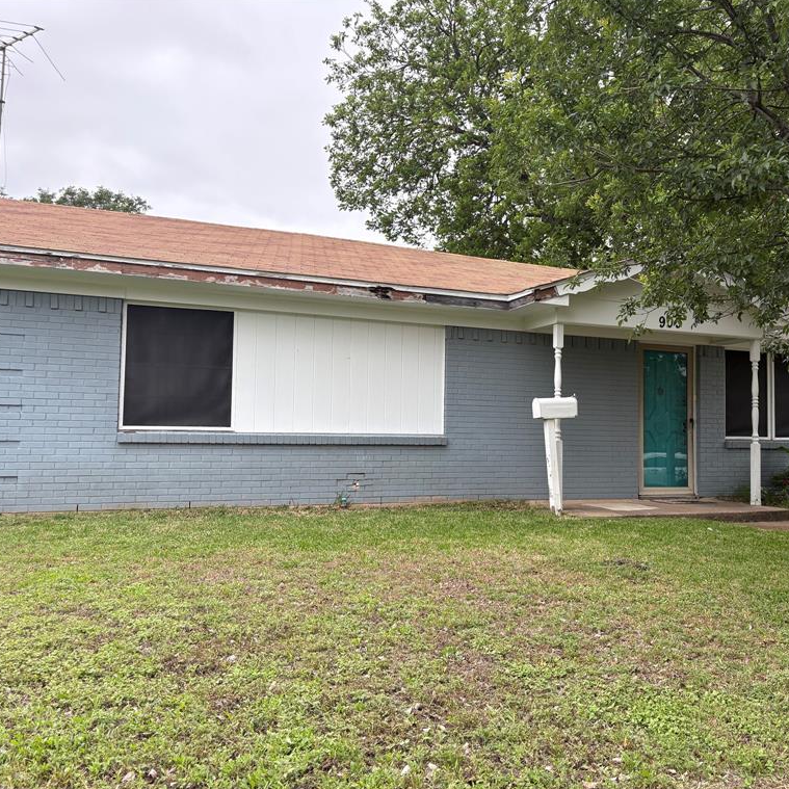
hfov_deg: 51.9
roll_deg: -0.2
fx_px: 799
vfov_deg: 52.5
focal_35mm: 31
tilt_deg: +3.2
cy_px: 395
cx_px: 500
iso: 64
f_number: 1.6
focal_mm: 5.96
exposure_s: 1/275
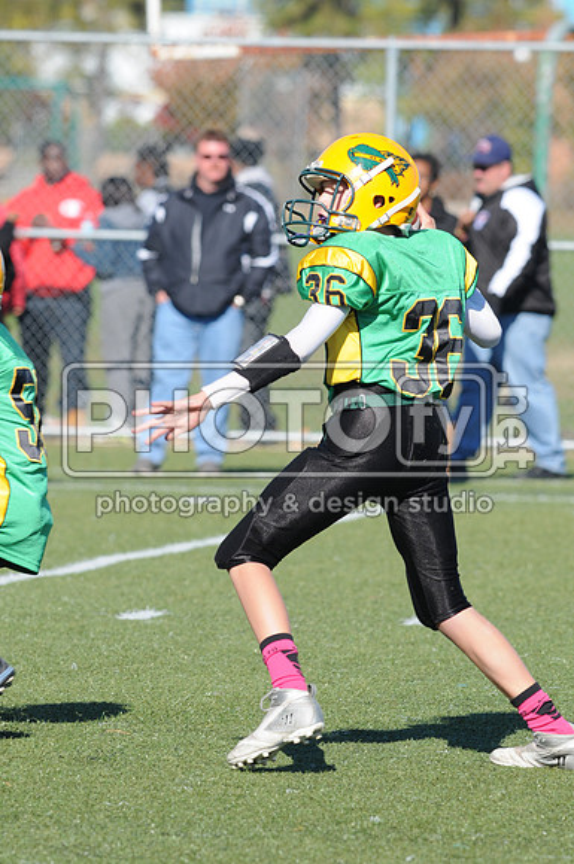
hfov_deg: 3.0
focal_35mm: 450
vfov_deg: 4.6
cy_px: 432
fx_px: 10794
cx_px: 287
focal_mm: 300
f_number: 7.1
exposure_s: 1/500
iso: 200
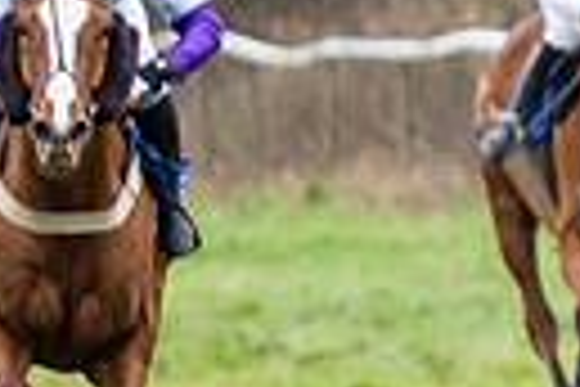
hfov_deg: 1.3
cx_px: 1301
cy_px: 166
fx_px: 24874
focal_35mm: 1544
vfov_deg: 0.9
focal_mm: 140
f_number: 2.8
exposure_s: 1/1000
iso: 640
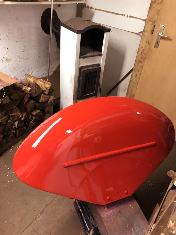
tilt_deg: -37.1
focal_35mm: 28
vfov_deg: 63.4
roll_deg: -8.8
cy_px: 118
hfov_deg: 49.7
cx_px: 88
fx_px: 190
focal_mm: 3.99
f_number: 1.8
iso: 100
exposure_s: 1/11
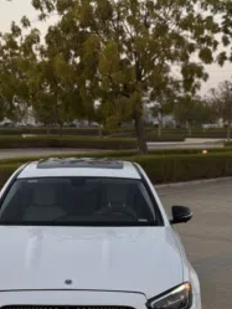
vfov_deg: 25.0
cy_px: 238
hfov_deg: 19.1
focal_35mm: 77
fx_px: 687
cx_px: 79
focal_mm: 6.76
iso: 64
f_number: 1.78
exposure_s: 1/278
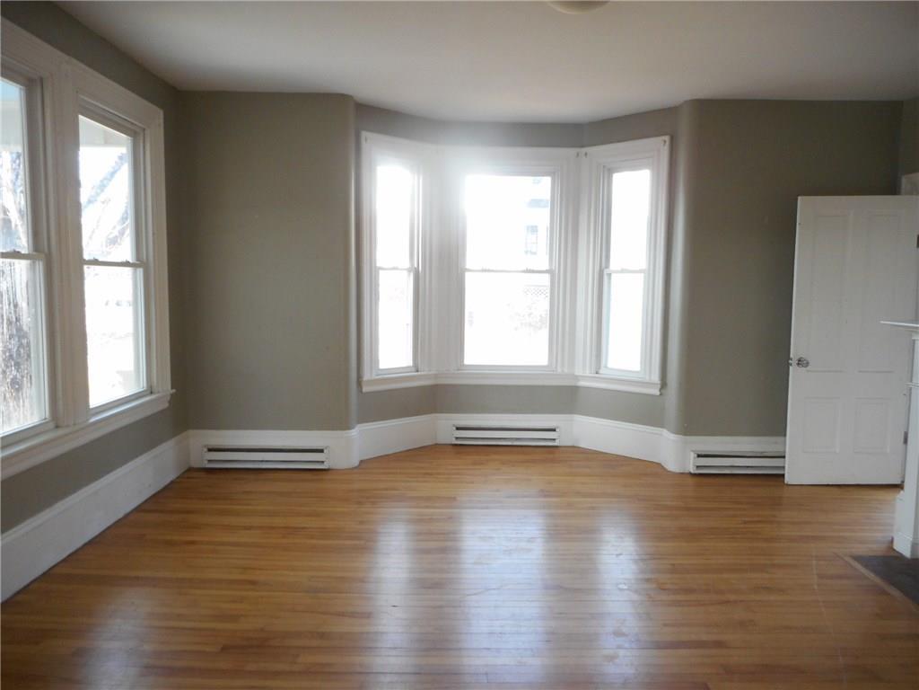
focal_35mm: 25
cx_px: 460
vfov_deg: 54.9
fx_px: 664
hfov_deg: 69.4
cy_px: 345
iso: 200
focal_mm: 4.5
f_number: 3.7
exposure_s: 1/30
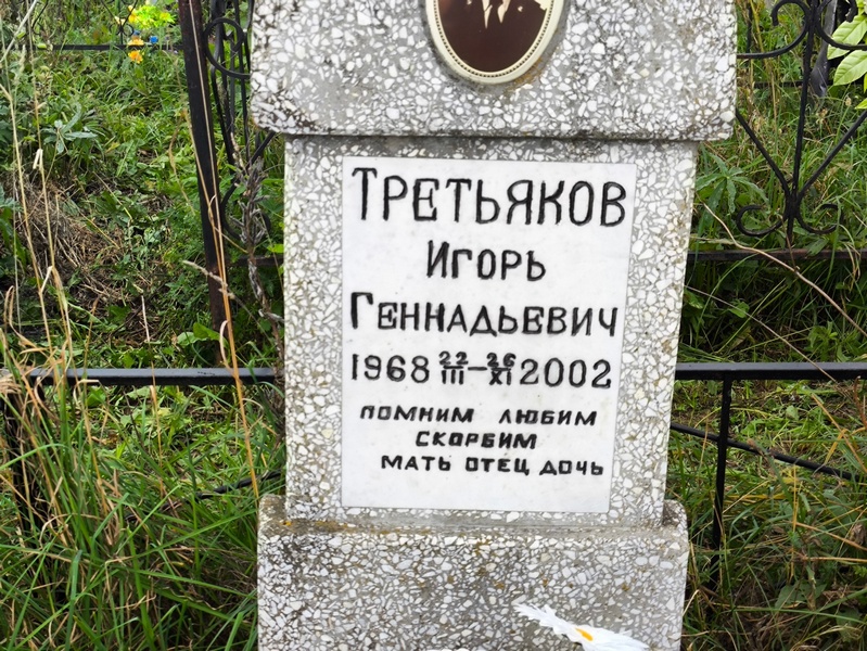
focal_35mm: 50
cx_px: 434
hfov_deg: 38.2
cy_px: 326
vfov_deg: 29.1
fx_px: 1253
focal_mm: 4.71
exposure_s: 1/120
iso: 50
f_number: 1.7
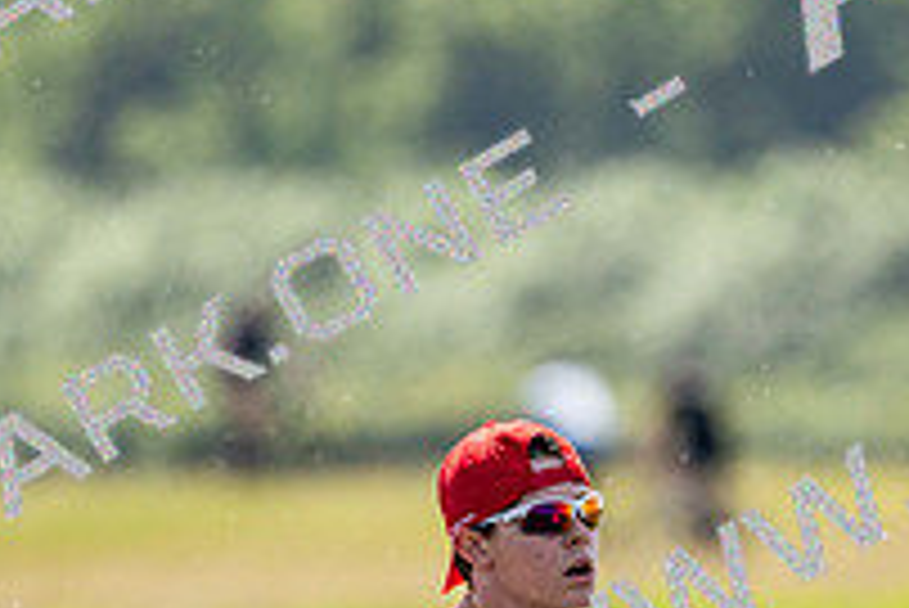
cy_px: 732
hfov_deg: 1.8
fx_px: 29032
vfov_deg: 1.2
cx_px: 1040
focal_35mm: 1149
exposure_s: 1/2500
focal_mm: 400
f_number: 4.5
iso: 250
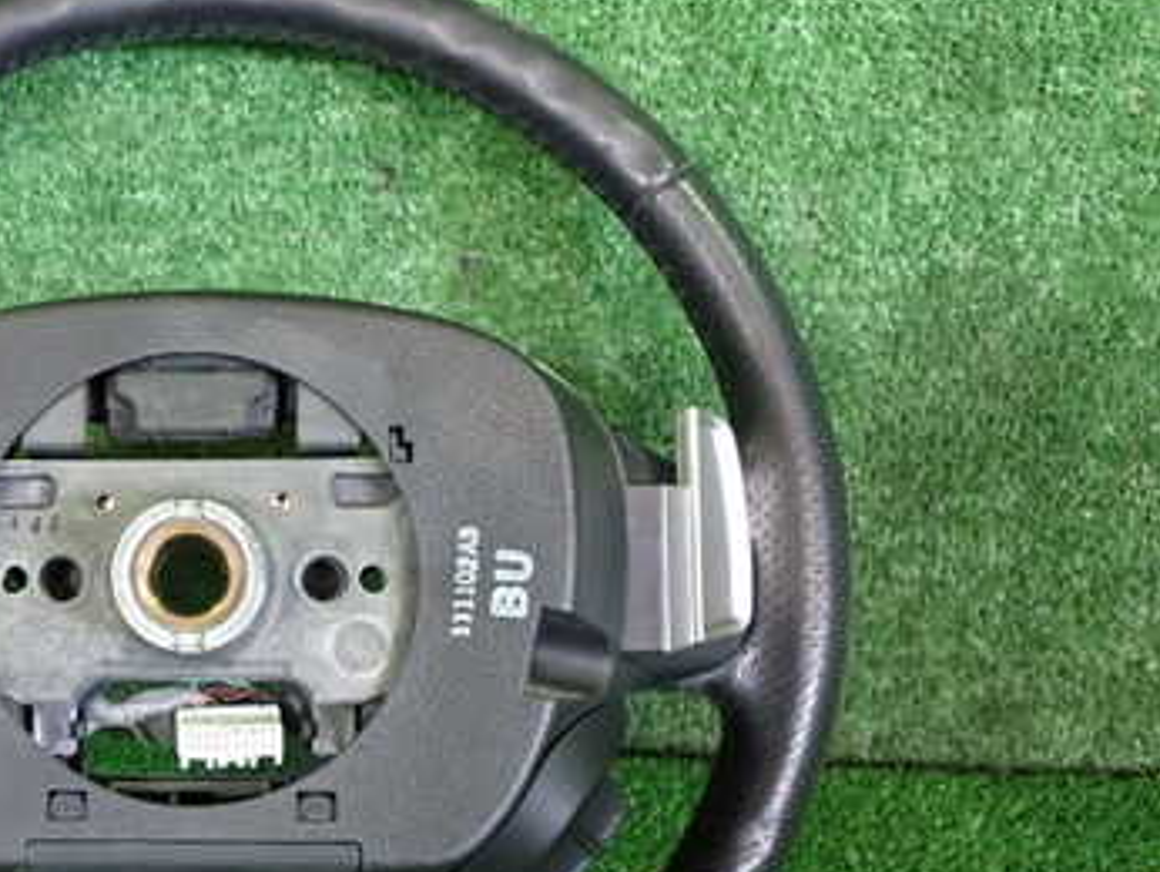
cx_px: 161
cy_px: 574
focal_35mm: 52
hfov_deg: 35.1
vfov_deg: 27.9
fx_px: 1744
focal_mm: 5.4
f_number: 2.3
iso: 800
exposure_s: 1/30
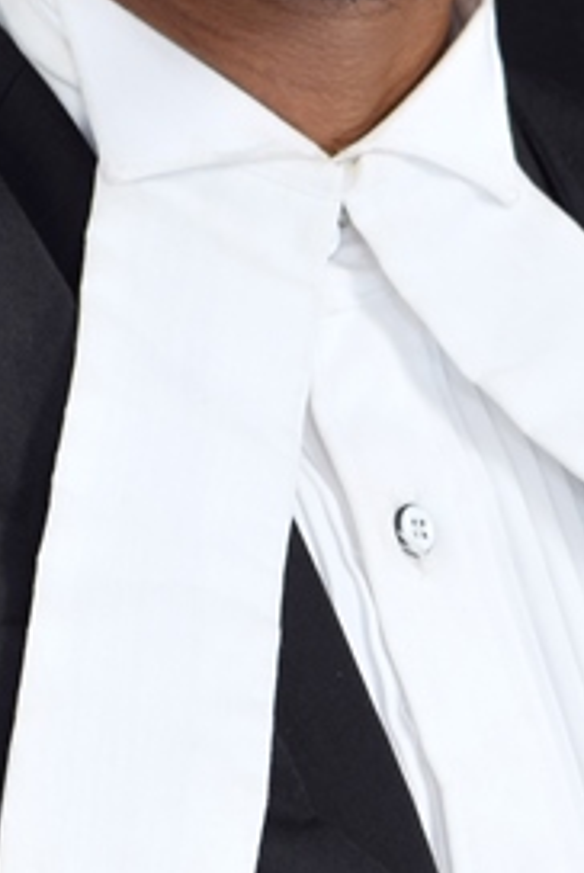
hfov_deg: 5.8
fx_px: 5776
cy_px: 80
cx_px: 347
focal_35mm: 238
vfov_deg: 8.6
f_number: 7.1
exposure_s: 1/100
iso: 100
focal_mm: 48
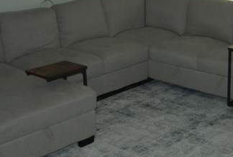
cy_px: 26
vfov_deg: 18.3
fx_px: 480
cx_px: 184
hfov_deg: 26.8
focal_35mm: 74
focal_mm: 20
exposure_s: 1/60
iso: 200
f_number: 3.5
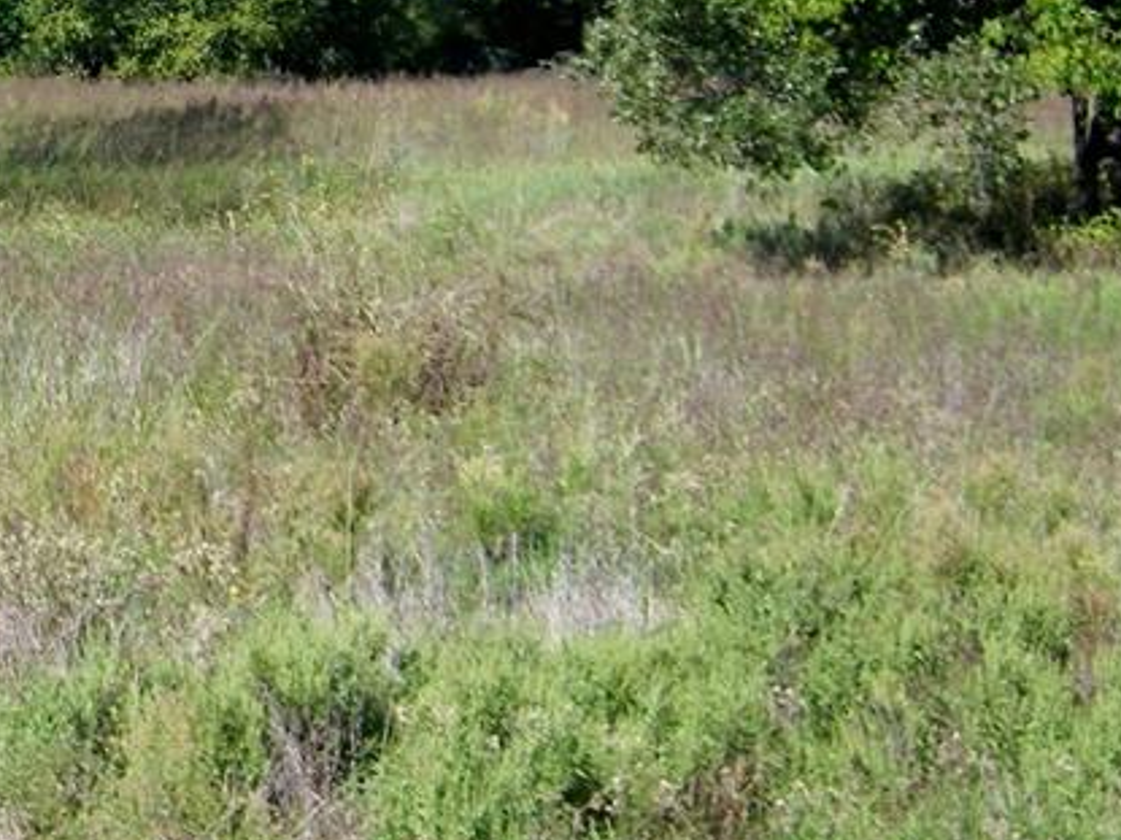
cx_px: -32
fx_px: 3917
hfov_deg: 15.9
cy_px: -159
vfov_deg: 12.0
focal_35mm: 121
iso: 80
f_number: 8
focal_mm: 8.8
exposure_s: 1/160
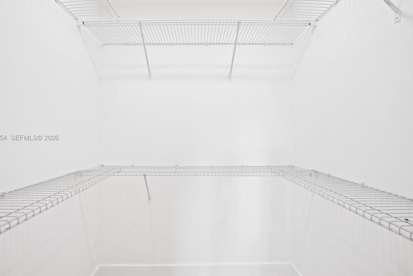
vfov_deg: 77.3
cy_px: 138
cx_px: 193
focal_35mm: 15
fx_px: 172
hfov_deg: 100.2
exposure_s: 1/13
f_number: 8
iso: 220
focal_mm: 14
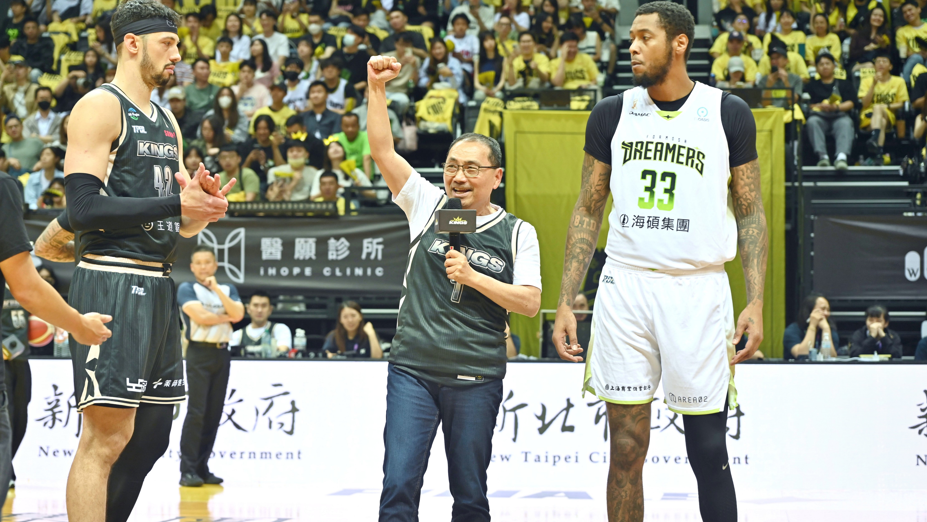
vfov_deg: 13.4
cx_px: 459
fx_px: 2212
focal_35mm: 90
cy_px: 246
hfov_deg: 23.7
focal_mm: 85
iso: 450
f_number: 4
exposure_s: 1/125
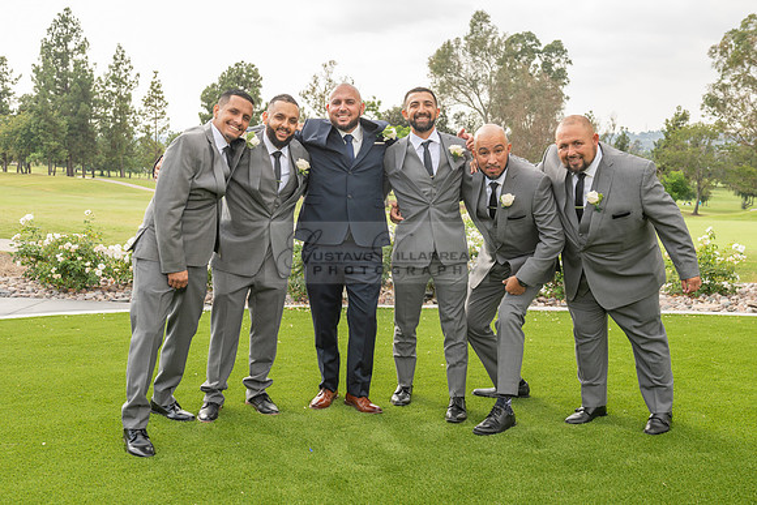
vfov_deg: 31.9
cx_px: 378
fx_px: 883
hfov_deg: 46.4
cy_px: 252
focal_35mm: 42
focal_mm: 42
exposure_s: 1/200
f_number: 6.3
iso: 200
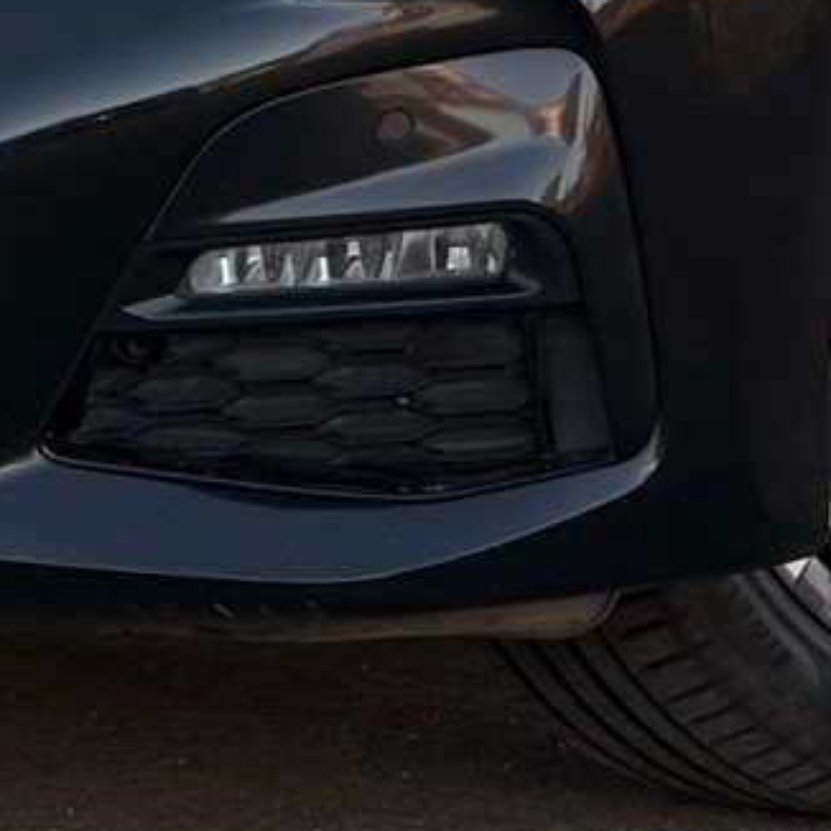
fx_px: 15101
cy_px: -314
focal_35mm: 556
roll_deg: +0.7
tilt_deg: -5.0
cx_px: 484
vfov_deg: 3.1
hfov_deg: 3.2
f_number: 2.8
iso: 80
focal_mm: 16.89
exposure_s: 1/121
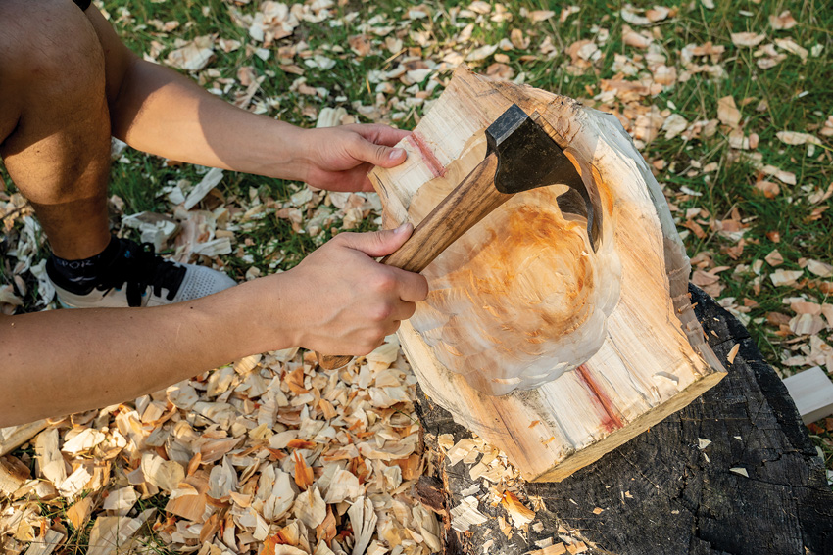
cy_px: 278
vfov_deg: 35.1
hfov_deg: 50.7
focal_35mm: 38
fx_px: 879
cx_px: 416
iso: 800
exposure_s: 1/400
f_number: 6.3
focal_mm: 38
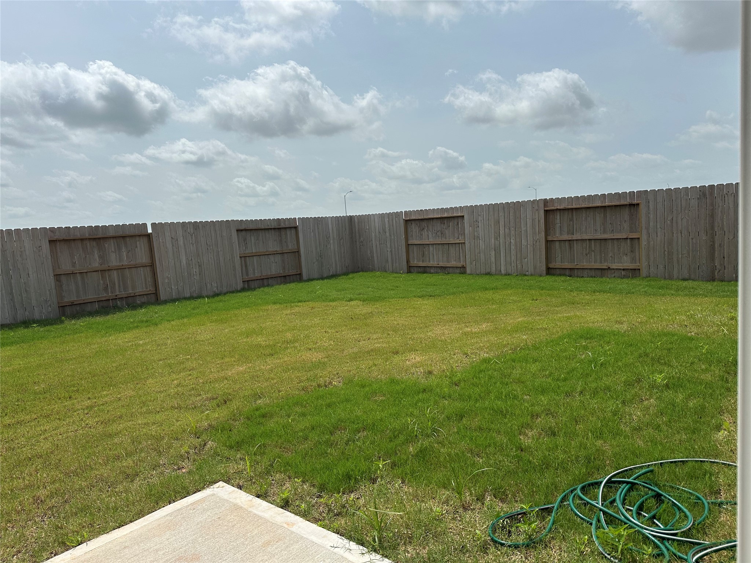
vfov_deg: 56.8
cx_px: 376
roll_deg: +4.0
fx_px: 521
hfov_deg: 71.6
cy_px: 282
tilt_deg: -4.1
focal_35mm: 24
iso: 80
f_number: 1.78
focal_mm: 6.86
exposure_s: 1/8929
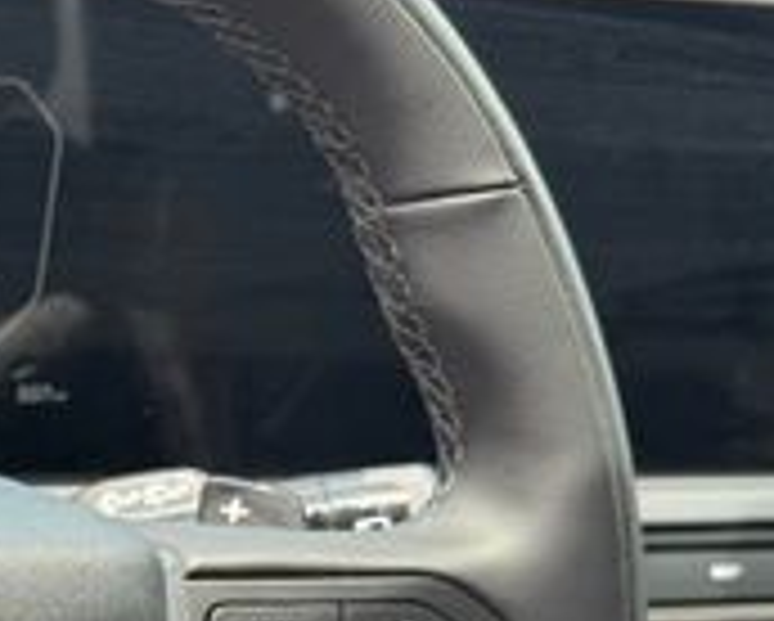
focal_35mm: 87
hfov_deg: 19.6
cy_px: 670
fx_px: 1995
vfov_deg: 17.2
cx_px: -324
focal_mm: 6.76
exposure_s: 1/296
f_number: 1.78
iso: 80
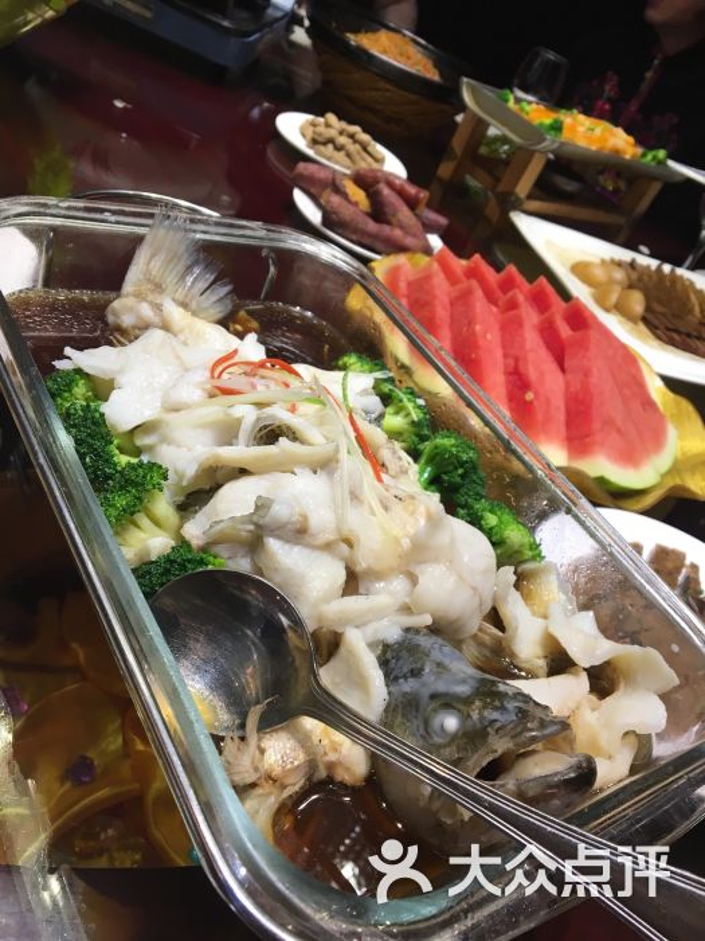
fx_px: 787
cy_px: 470
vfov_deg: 61.7
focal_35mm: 29
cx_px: 352
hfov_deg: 48.2
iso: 32
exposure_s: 1/33
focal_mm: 4.15
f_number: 2.2
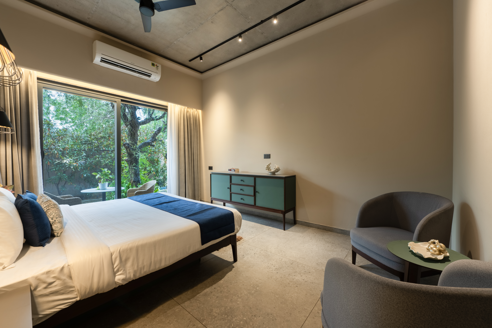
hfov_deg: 104.3
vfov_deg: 81.2
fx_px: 191
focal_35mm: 14
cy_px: 164
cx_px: 246
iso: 250
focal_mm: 14
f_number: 10
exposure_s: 1/30
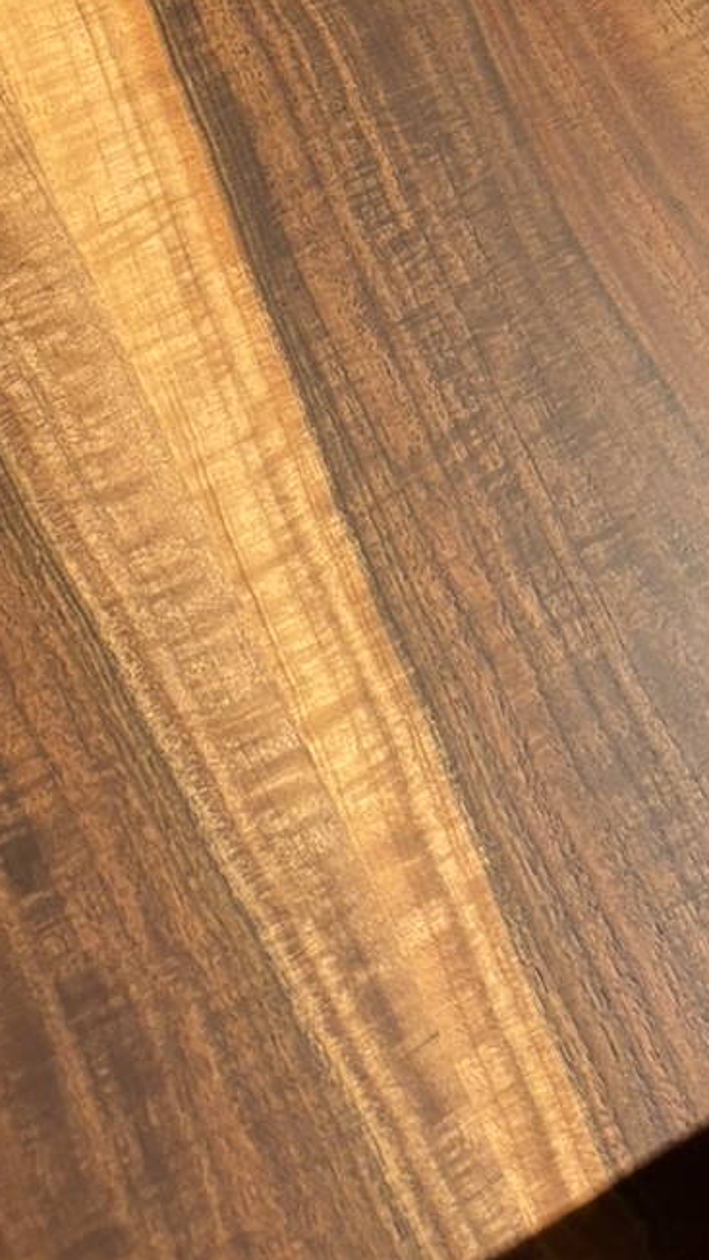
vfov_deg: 22.8
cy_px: -52
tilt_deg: -47.8
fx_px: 2973
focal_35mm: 89
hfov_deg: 12.1
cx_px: 1397
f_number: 1.6
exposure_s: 1/60
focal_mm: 5.96
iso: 125
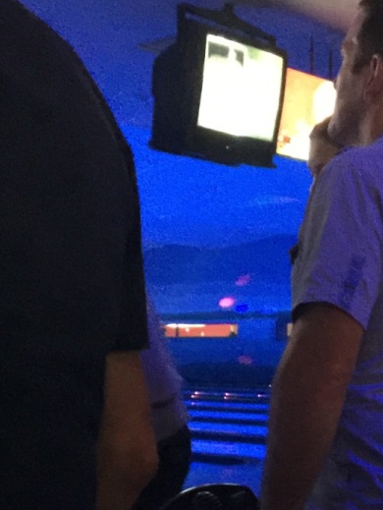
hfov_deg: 21.5
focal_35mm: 67
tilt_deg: -5.9
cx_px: 332
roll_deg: -0.1
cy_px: 456
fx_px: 987
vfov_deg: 27.9
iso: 500
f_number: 2.2
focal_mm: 4.15
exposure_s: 1/4
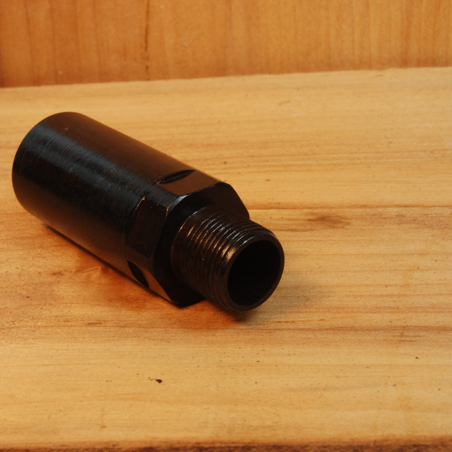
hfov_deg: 21.6
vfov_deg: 21.7
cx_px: 188
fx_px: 1182
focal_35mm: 80
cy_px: 229
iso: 200
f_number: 20
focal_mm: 40
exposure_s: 1/8
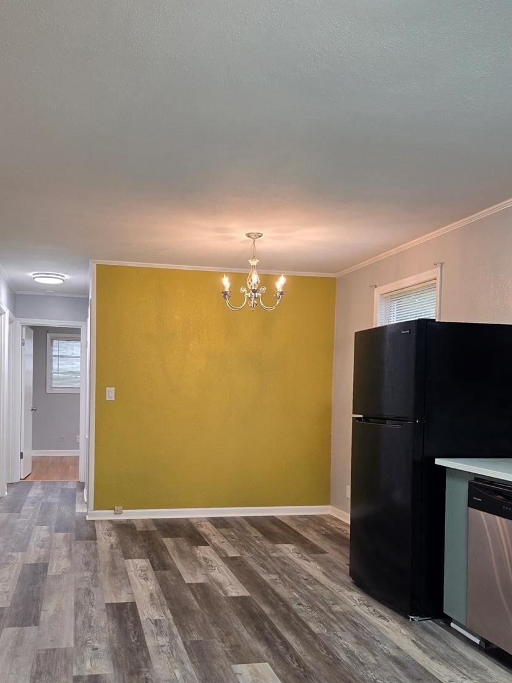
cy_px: 403
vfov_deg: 56.5
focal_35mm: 32
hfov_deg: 44.0
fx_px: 631
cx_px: 212
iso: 100
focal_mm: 6.3
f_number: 1.7
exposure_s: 1/52.8
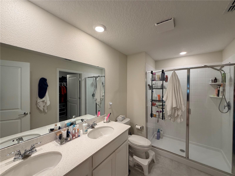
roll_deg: -0.1
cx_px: 118
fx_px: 95
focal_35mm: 14
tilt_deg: -0.3
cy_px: 88
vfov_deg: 85.7
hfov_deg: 102.1
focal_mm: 2.22
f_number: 2.2
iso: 200
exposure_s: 1/120
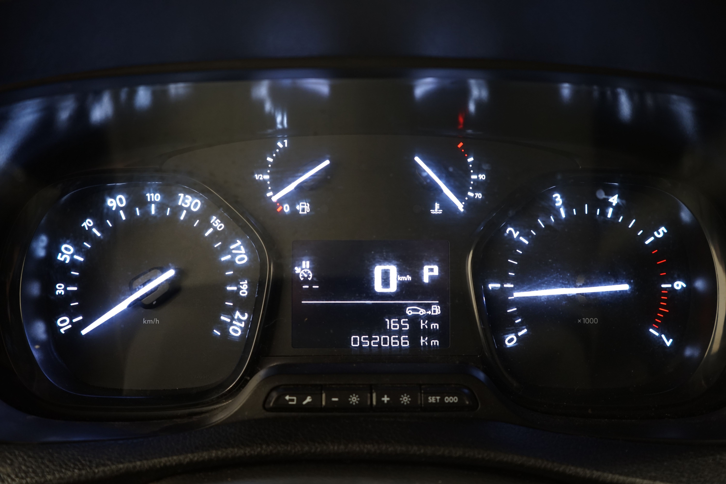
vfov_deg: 46.4
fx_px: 565
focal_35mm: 28
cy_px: 242
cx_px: 363
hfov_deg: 65.5
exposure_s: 1/8
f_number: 4.5
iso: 800
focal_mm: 28
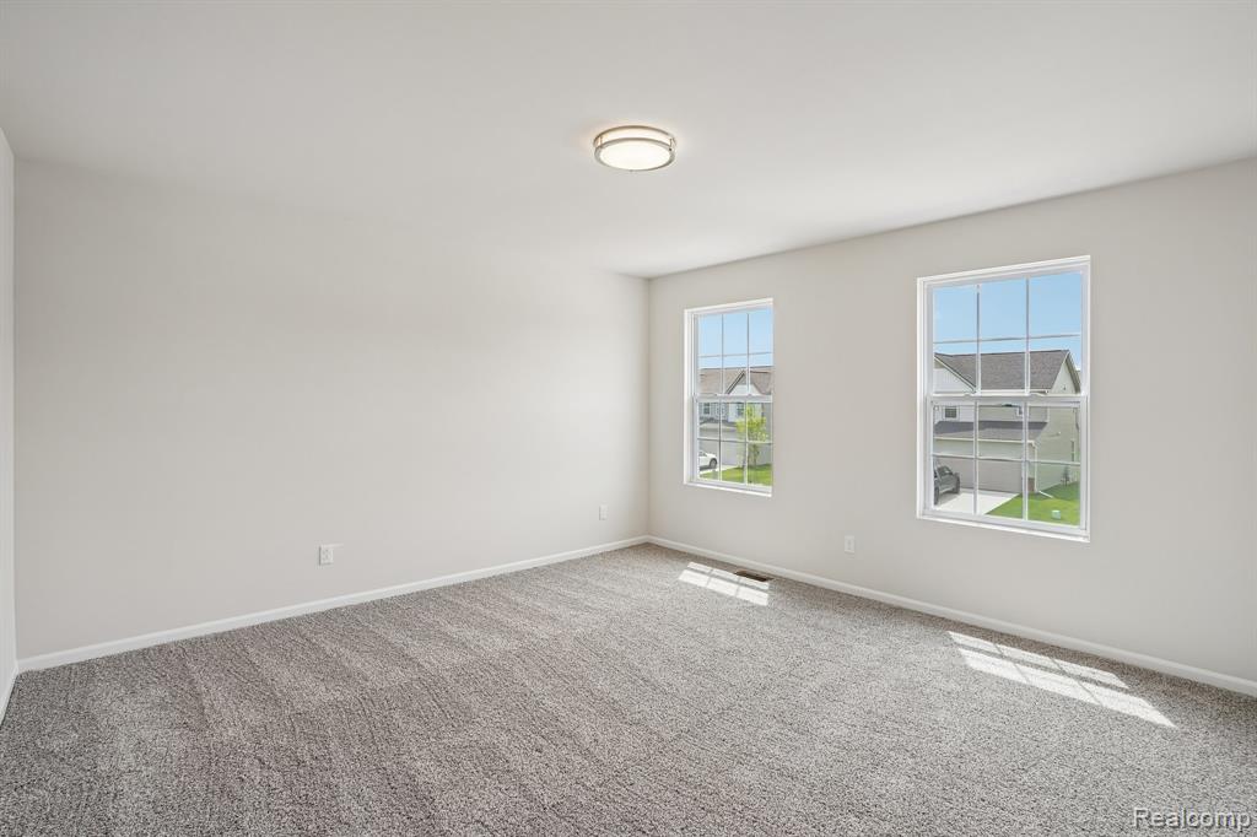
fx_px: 558
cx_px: 628
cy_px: 418
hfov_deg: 96.8
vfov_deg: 73.7
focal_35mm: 16
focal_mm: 16
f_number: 8
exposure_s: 1/125
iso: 400
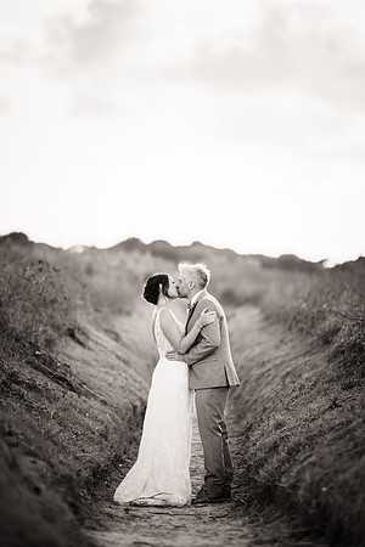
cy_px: 274
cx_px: 182
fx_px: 3041
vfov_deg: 10.3
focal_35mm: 200
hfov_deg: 6.9
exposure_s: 1/400
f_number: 2.8
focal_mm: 200
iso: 100
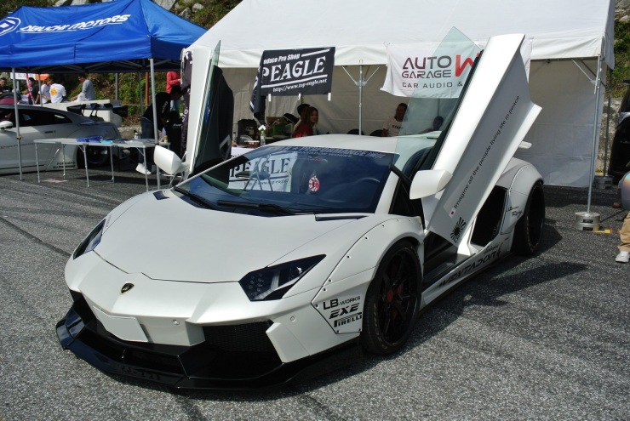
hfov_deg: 54.4
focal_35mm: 35
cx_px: 315
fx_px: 613
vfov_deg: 37.9
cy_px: 210
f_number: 5
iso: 100
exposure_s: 1/1000
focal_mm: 13.1
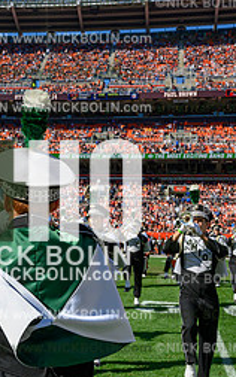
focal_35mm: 56
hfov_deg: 22.7
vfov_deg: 36.2
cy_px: 211
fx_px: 577
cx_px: 36
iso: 1000
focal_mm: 24
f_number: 8
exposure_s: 1/3200
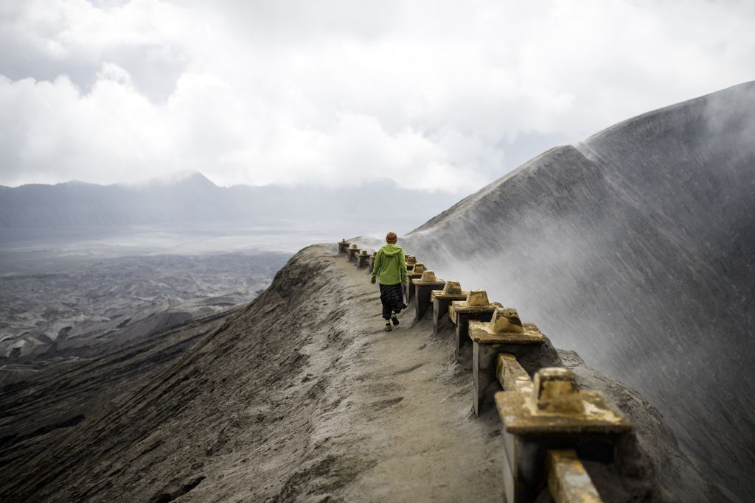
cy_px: 252
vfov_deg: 37.9
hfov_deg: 54.4
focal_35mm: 35
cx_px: 378
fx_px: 734
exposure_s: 1/8000
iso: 200
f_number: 2
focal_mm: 35
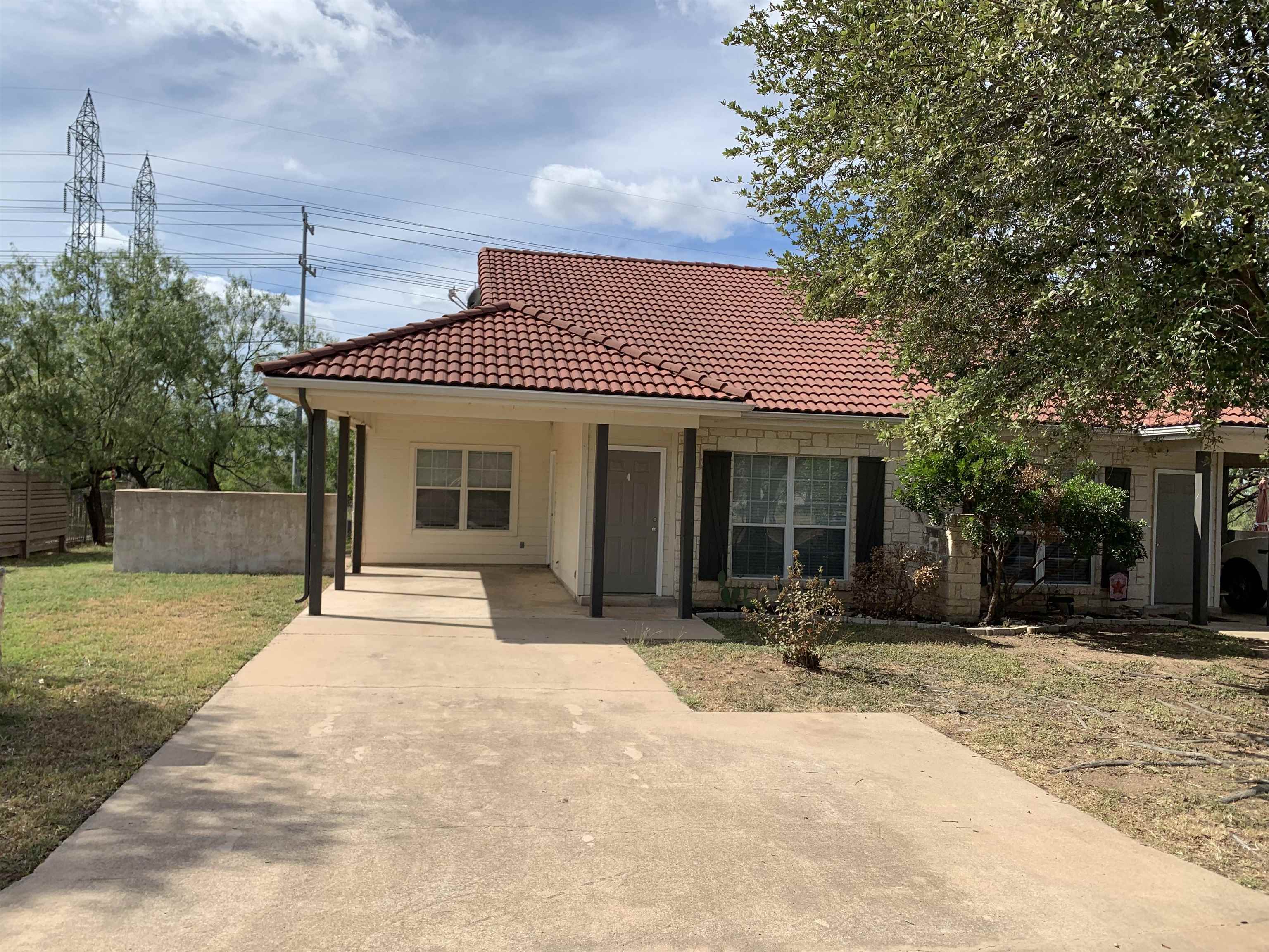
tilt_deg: +0.0
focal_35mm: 26
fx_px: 953
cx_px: 634
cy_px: 476
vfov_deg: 53.1
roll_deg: -2.7
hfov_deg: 67.3
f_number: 1.8
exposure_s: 1/3086
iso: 25
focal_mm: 4.25
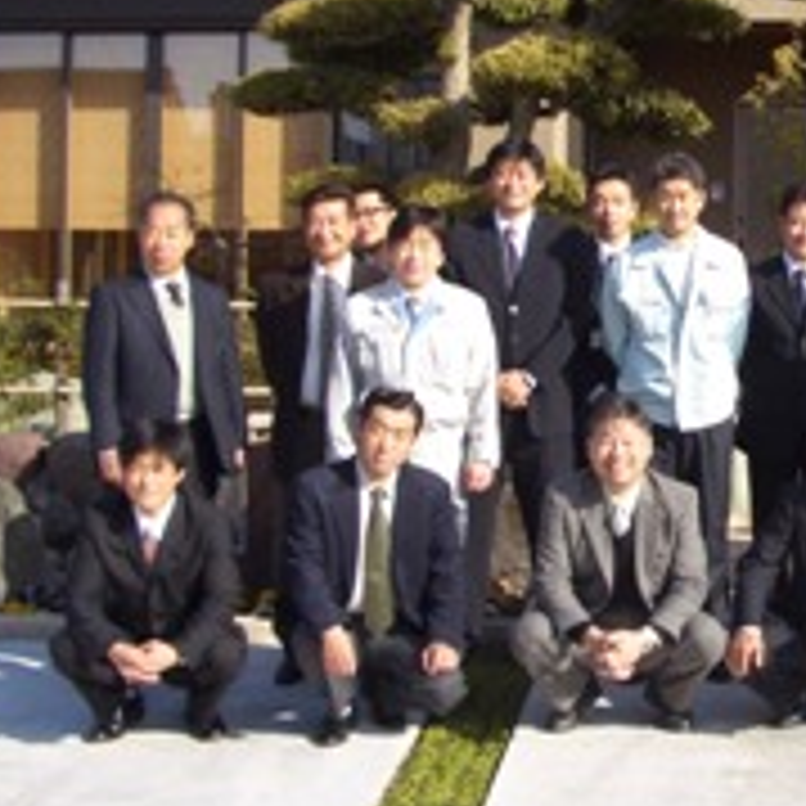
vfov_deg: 24.8
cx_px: 792
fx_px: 1818
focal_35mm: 69
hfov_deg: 24.0
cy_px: 243
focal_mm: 5.8
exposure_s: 1/250
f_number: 4.3
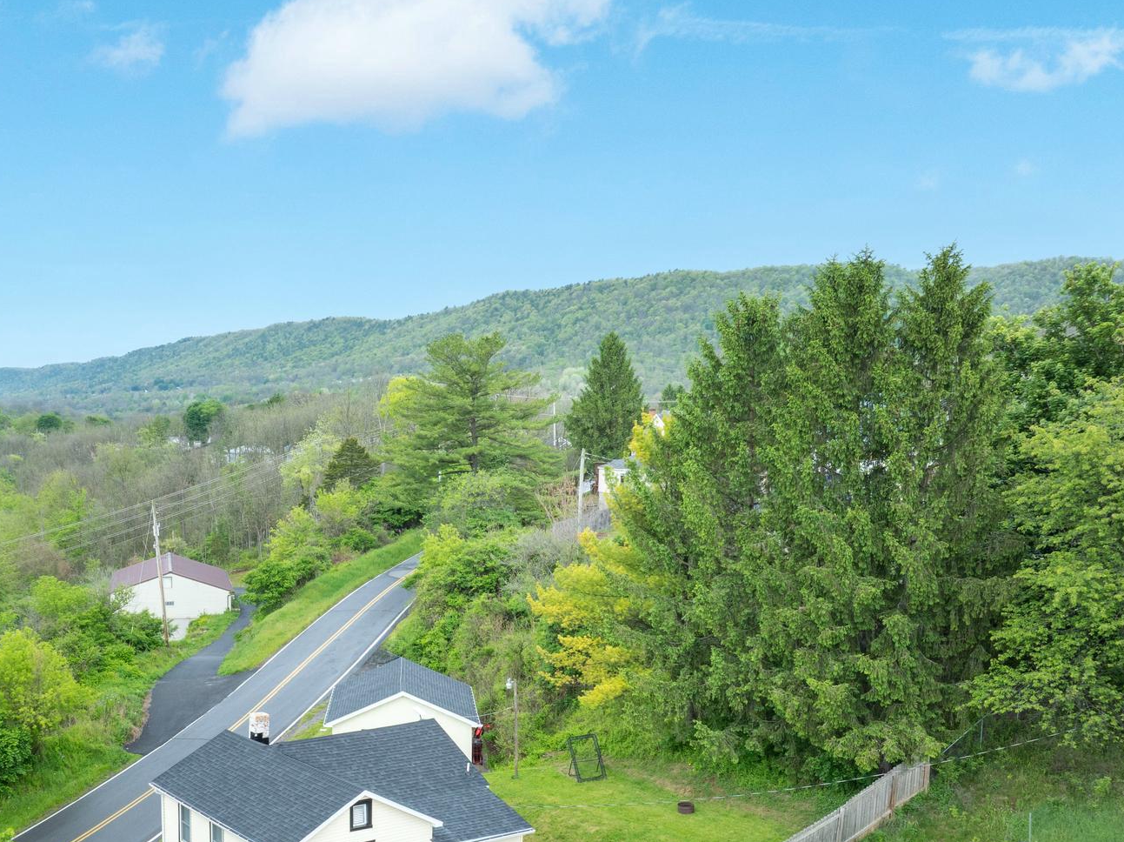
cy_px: 601
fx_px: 1233
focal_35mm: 38
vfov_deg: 37.0
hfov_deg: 47.8
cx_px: 336
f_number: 7.1
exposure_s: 1/30
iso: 100
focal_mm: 12.29
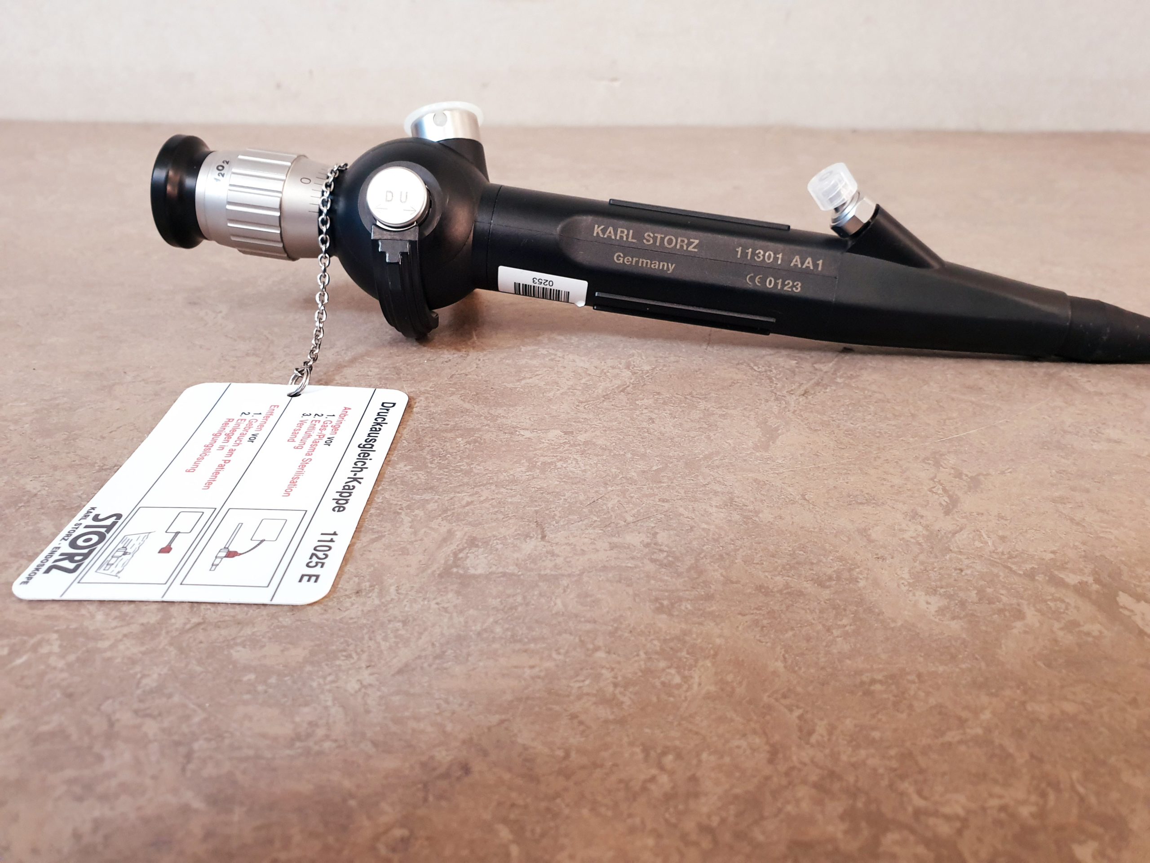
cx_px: 575
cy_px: 432
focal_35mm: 26
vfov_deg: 53.1
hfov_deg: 67.3
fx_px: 864
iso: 320
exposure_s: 1/33
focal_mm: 4.3
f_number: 2.4
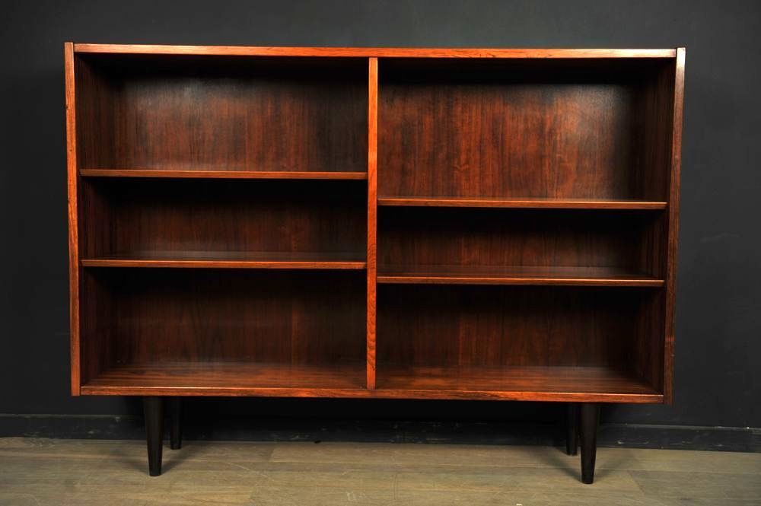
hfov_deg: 41.1
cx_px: 380
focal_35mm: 48
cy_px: 253
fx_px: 1014
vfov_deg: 28.0
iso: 200
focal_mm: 48
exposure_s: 1/60
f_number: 2.8
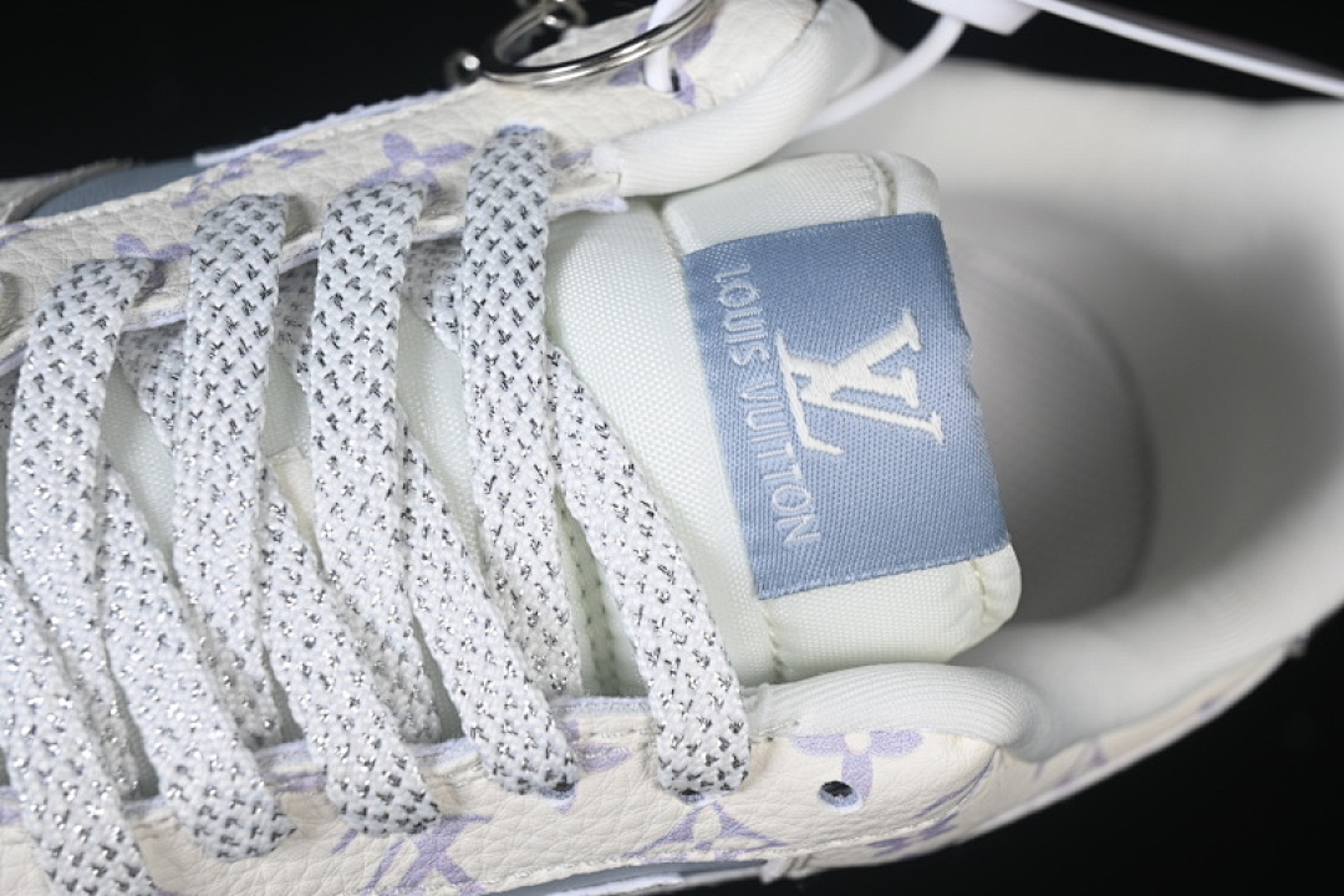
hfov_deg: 27.0
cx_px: 672
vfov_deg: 18.2
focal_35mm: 75
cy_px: 448
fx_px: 2800
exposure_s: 1/80
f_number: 7.1
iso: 160
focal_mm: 50
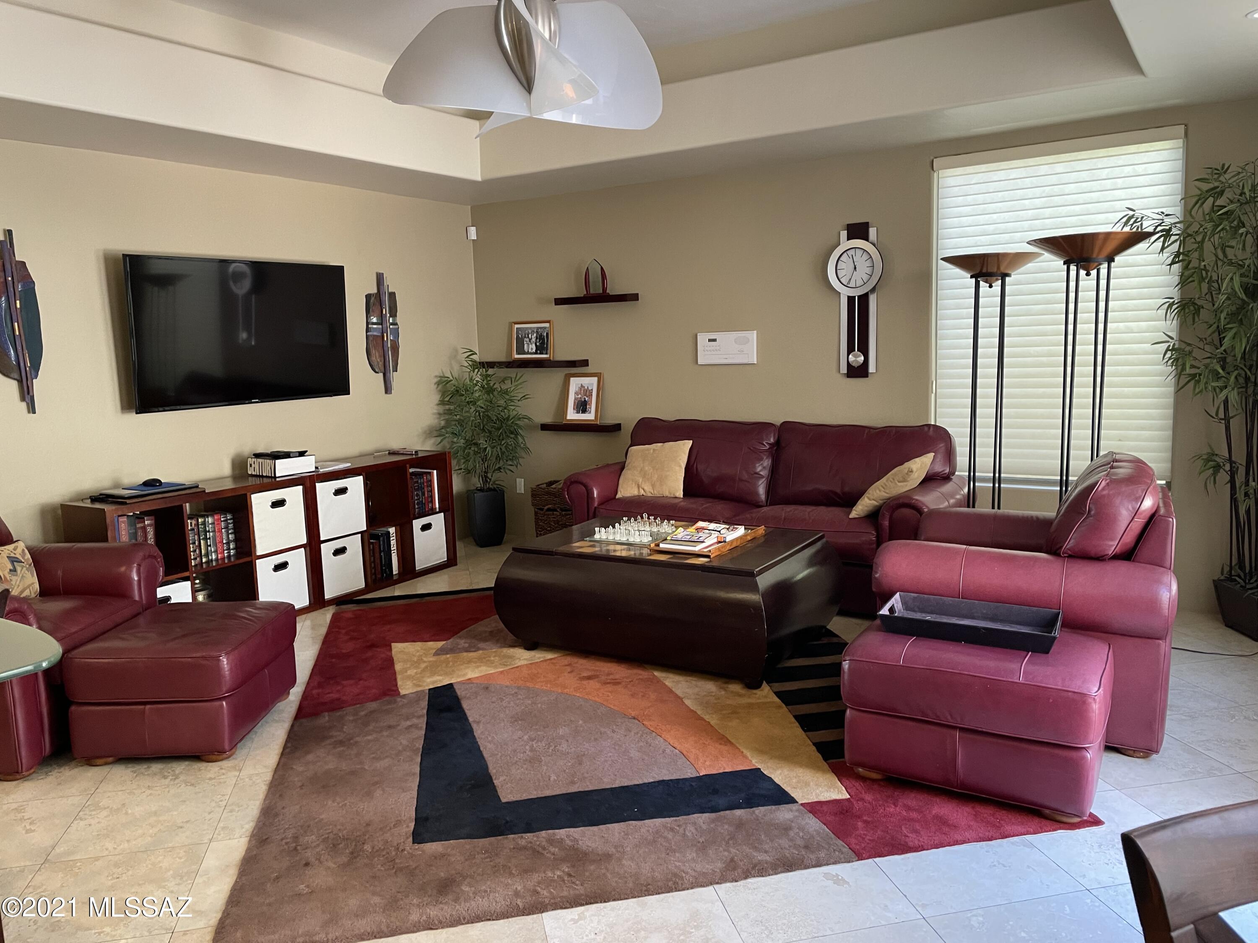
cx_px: 629
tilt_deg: -7.7
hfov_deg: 67.3
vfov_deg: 53.1
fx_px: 945
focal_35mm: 26
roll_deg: +1.7
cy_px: 472
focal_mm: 4.2
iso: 200
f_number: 1.6
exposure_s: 1/60
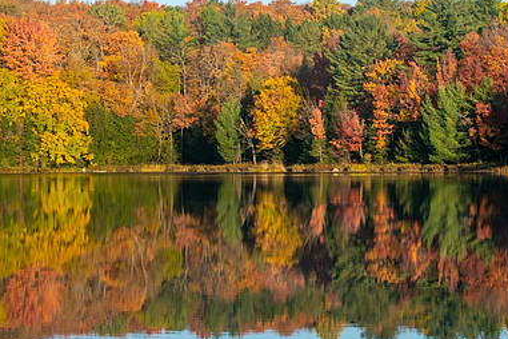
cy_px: 165
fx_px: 2074
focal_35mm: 147
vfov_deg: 9.3
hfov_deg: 14.0
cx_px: 269
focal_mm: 62
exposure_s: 1/200
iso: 400
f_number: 11
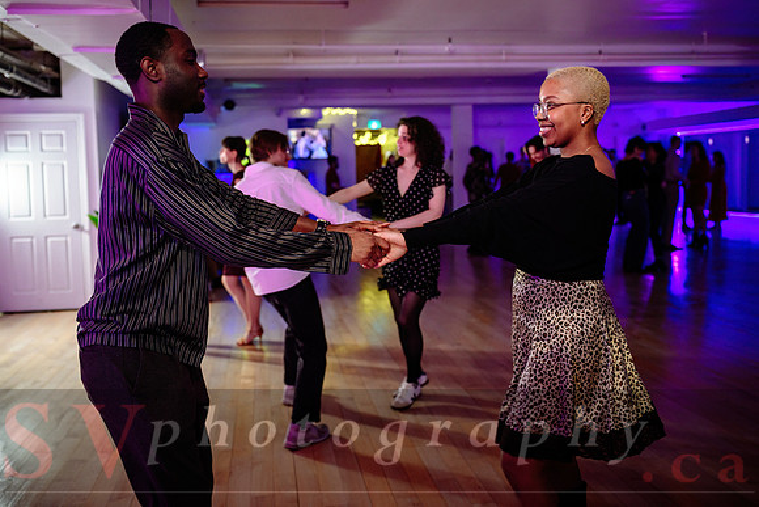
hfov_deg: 57.6
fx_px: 690
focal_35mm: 33
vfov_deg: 40.2
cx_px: 379
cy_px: 216
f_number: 2
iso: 2000
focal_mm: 28
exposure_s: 1/200
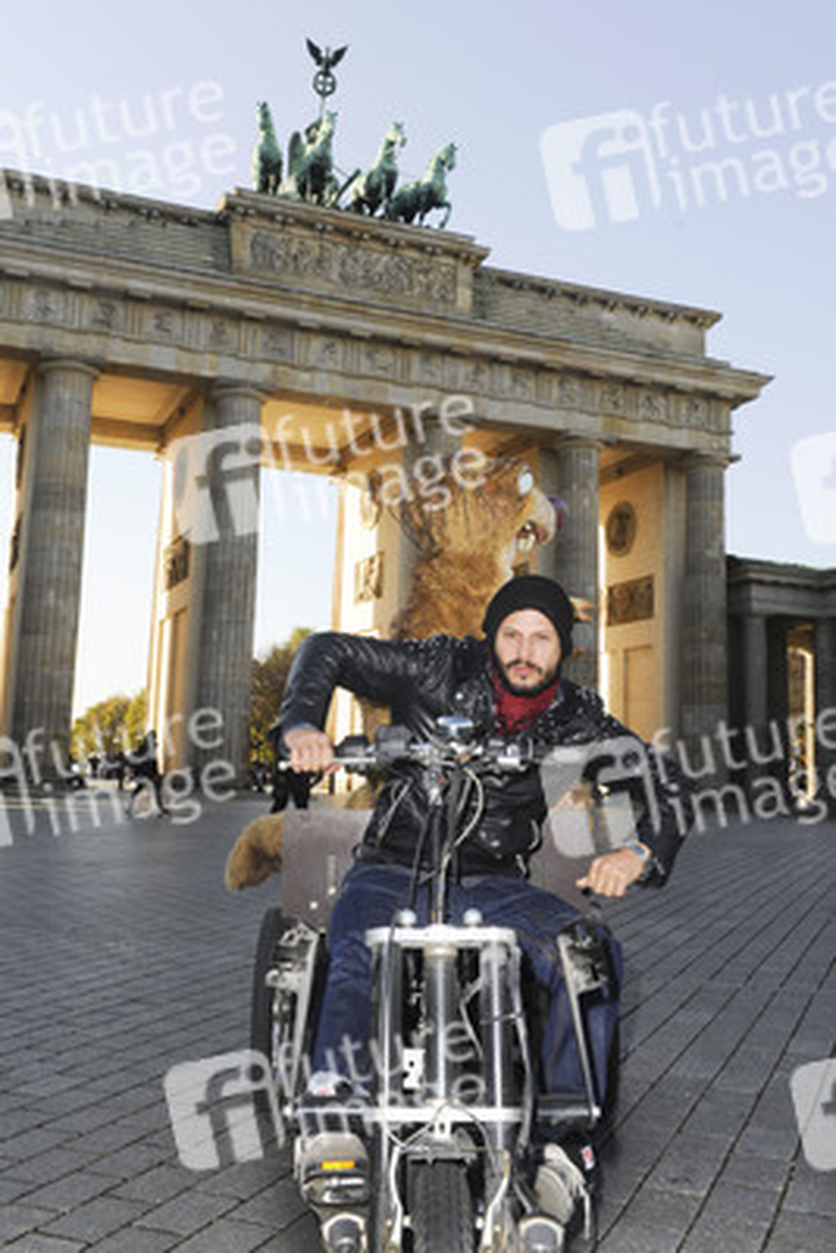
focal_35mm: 34
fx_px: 1183
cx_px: 418
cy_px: 626
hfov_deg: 38.9
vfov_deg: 55.8
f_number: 11
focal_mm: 34
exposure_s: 1/320
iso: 500
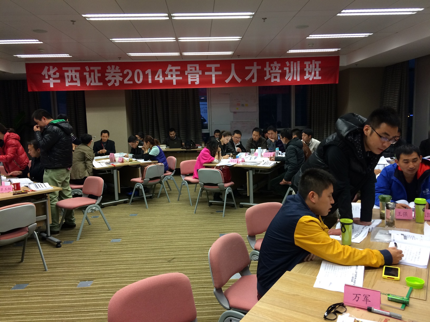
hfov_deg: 61.7
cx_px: 215
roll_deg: +1.1
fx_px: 360
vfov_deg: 48.2
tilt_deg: -6.5
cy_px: 161
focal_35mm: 29
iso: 80
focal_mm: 4.15
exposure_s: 1/30
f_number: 2.2
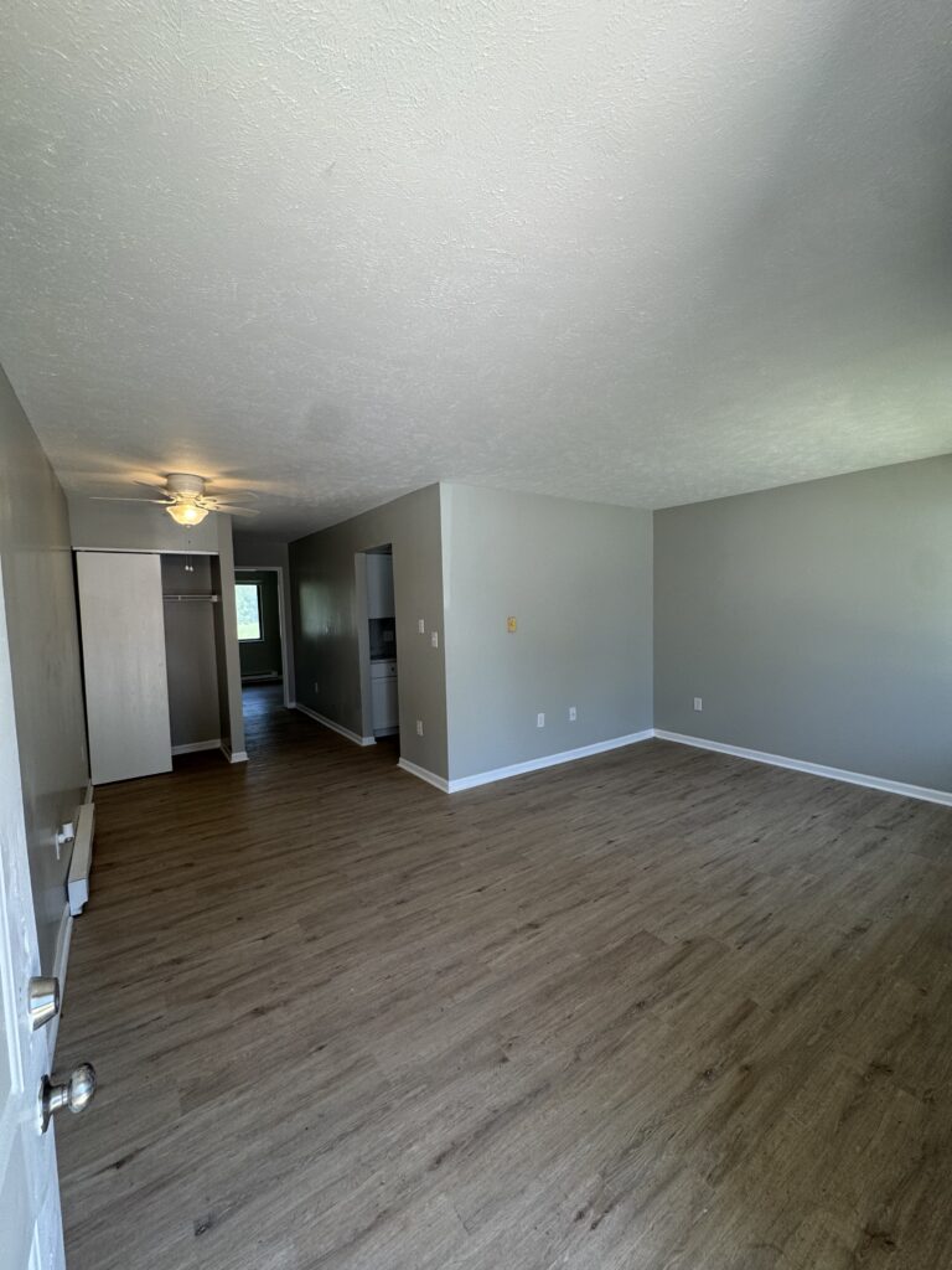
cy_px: 635
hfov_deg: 85.7
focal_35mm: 14
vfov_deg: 102.1
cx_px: 476
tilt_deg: -4.9
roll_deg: +3.0
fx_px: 513
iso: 80
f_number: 2.2
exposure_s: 1/120
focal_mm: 2.22
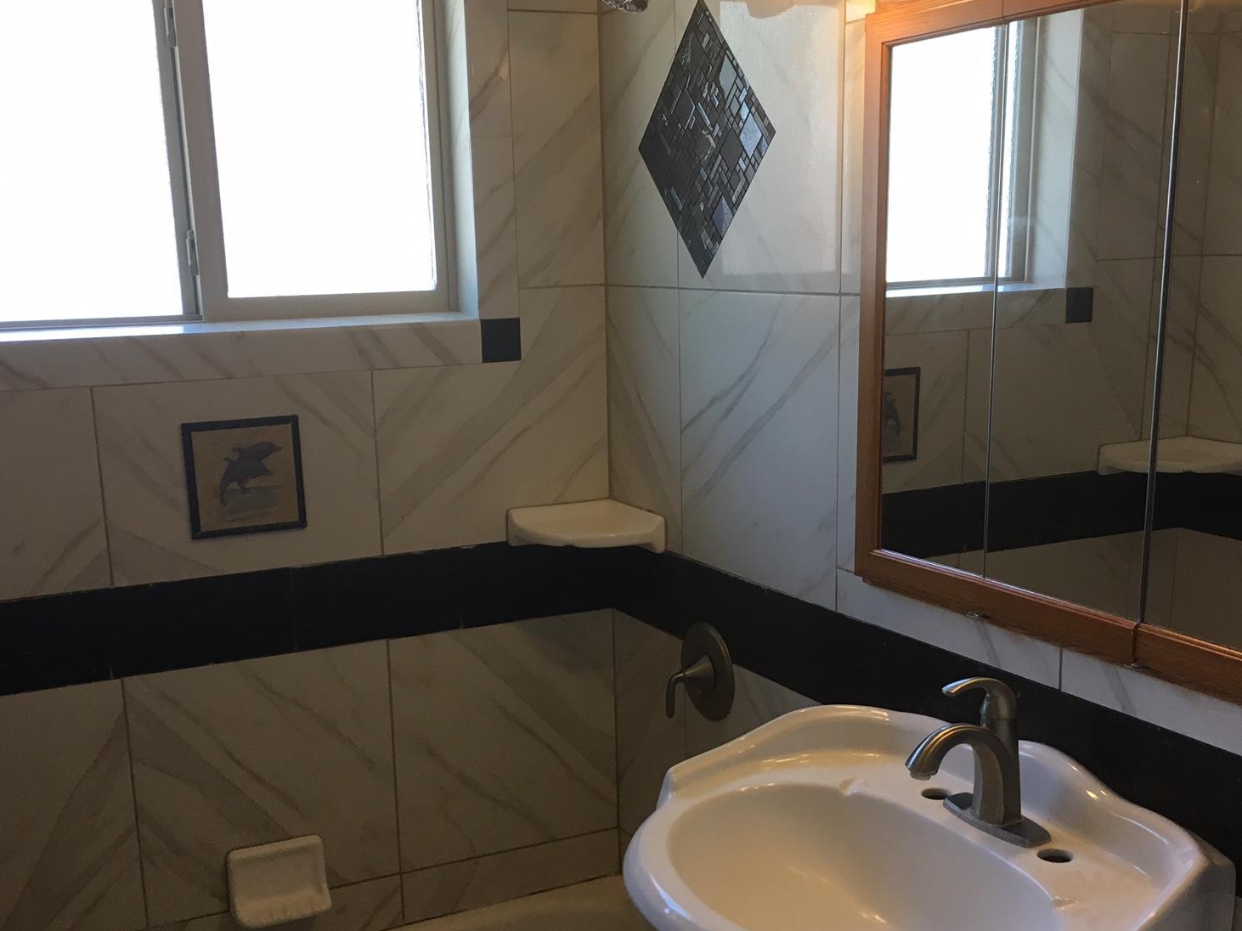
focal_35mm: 40
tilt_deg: -14.5
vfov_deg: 35.7
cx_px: 596
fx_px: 1435
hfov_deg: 46.8
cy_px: 600
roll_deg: +0.5
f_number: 2.2
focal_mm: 4.15
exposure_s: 1/30
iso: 32
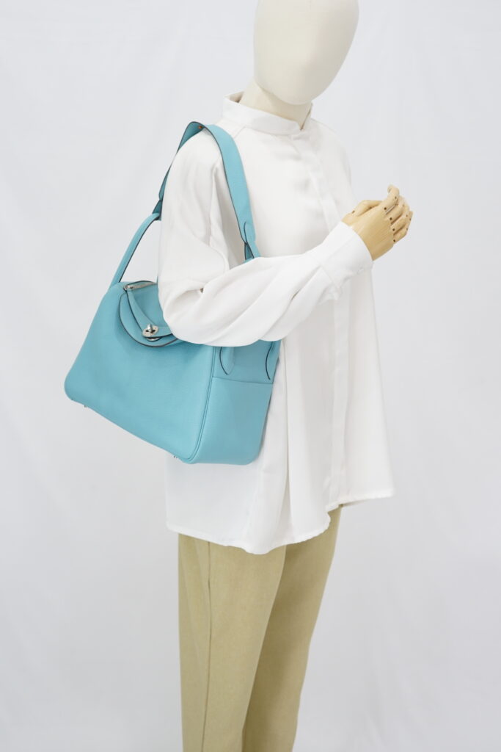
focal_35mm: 50
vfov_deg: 39.6
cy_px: 376
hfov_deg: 27.0
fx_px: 1043
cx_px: 250
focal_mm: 50
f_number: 6.3
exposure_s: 1/10
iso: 640
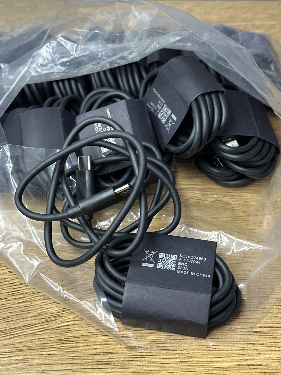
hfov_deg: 28.6
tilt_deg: -45.7
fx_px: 552
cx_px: 132
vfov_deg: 37.5
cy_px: 190
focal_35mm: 51
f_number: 1.78
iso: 250
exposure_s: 1/50
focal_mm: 6.86
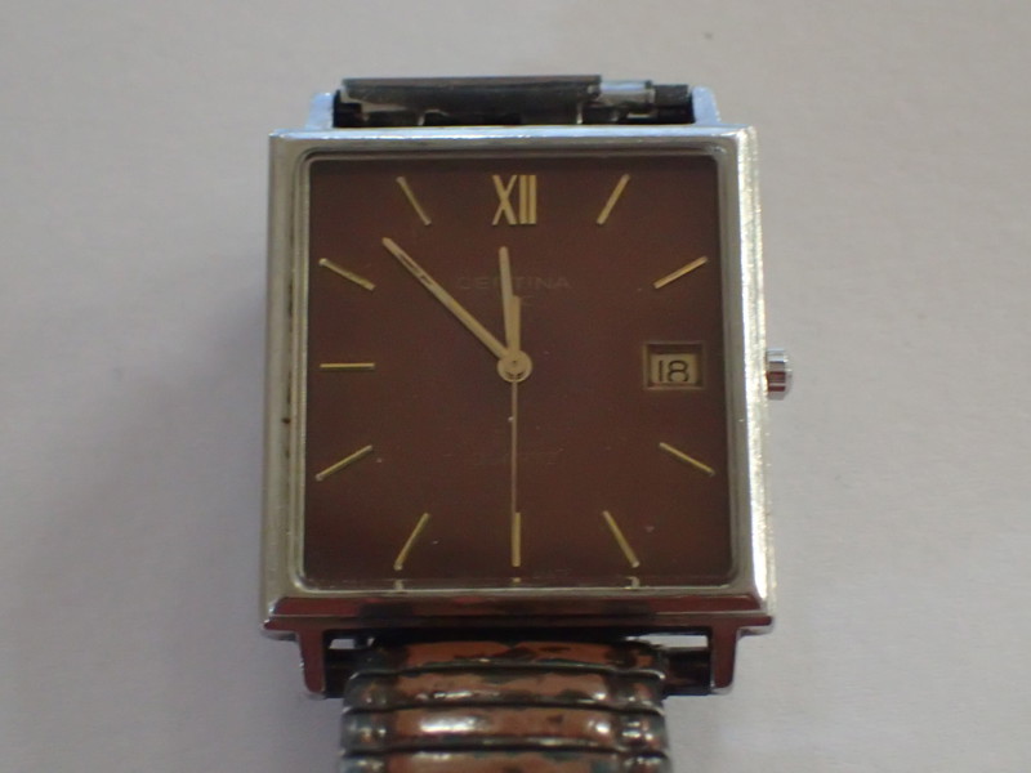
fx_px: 2204
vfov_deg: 19.9
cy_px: 386
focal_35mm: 74
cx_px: 516
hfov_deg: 26.3
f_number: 4.2
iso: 1600
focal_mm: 13.47
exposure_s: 1/30
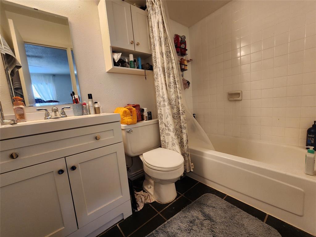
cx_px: 158
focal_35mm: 13
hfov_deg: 106.2
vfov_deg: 89.9
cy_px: 118
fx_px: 119
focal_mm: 2.2
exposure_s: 1/60
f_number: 2.2
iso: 125
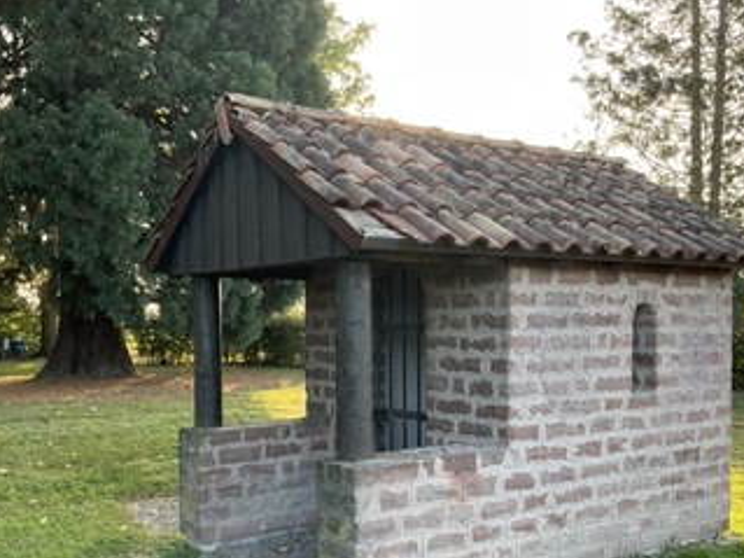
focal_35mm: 40
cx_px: 389
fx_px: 859
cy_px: 382
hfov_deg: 46.8
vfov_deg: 35.5
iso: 32
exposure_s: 1/164
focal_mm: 3
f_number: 1.8
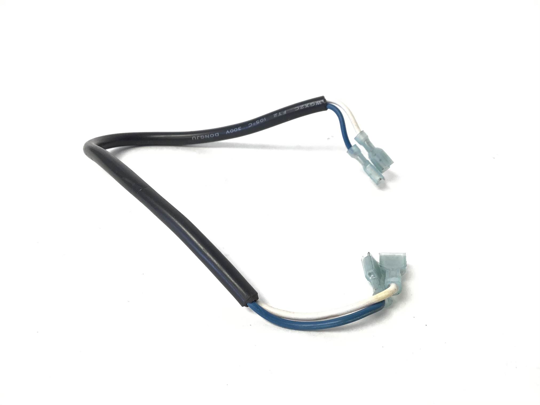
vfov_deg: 45.4
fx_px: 484
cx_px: 270
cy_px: 202
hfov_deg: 58.4
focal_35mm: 31
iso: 25
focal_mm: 3.3
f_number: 2.4
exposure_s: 1/30
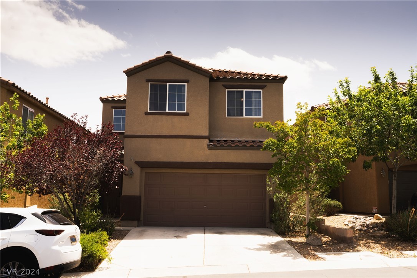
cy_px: 139
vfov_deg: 36.9
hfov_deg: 53.1
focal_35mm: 36
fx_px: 417
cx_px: 208
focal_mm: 24
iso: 100
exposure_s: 1/90
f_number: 13
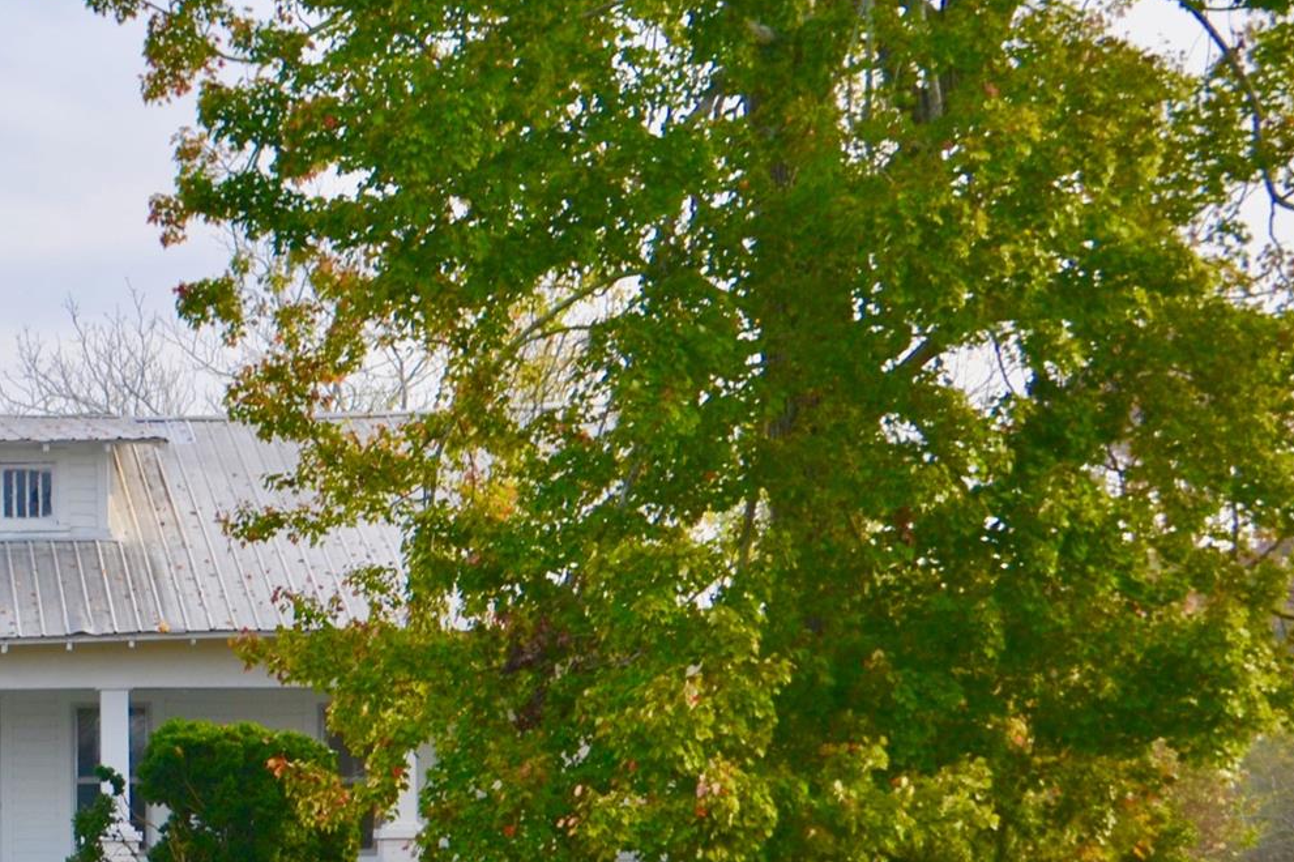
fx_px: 4455
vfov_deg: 11.0
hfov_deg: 16.3
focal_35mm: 124
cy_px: 688
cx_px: 60
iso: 100
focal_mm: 40
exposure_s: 1/125
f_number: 5.3
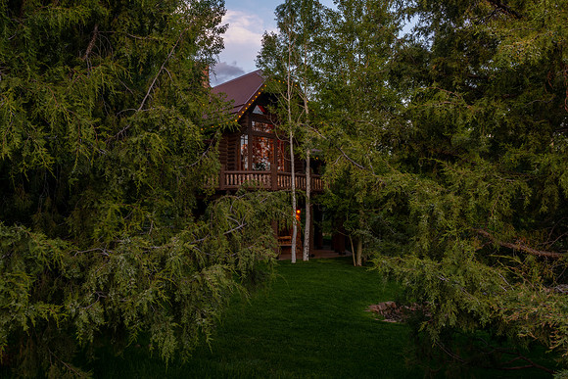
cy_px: 165
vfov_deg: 41.6
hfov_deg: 59.1
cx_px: 240
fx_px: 498
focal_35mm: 32
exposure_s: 2.5
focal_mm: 27
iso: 80
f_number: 22
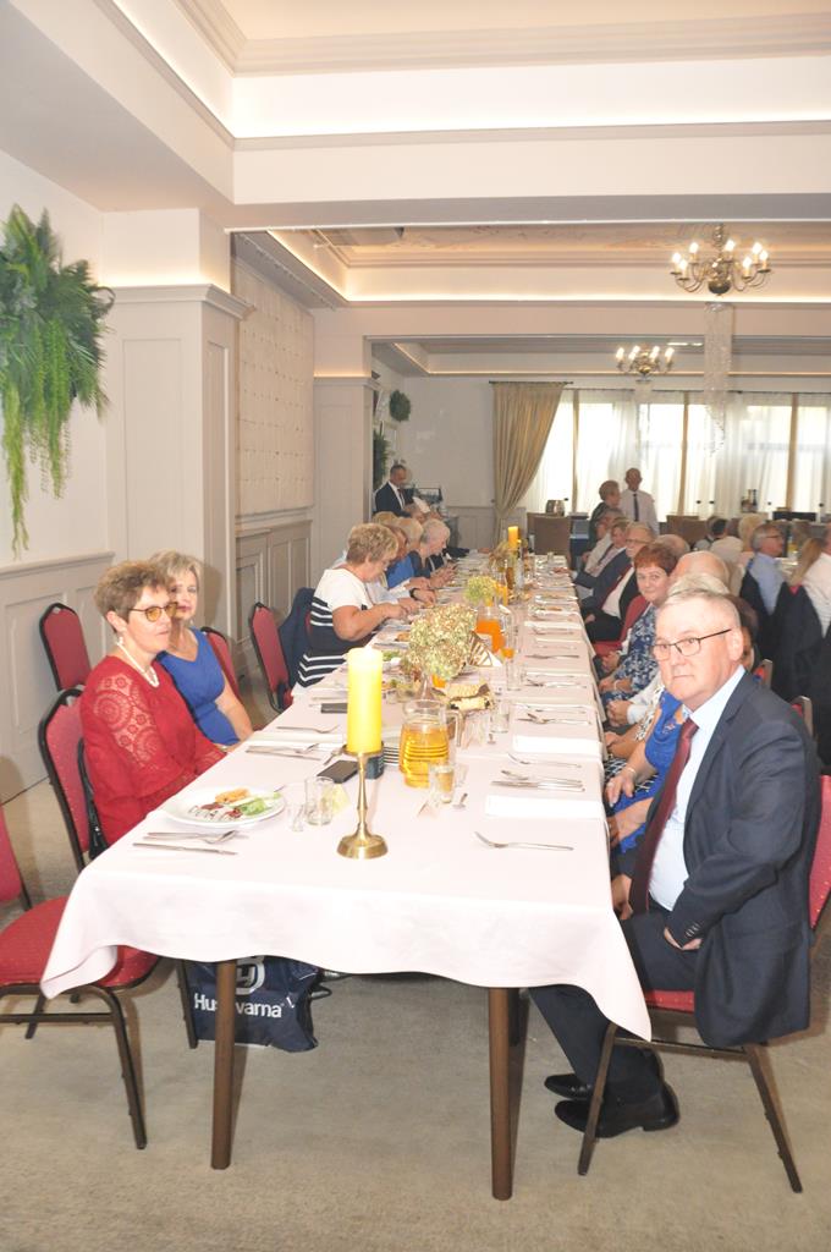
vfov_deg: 67.4
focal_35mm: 27
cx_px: 416
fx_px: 937
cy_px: 626
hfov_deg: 47.8
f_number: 4
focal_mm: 18
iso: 2800
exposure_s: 1/60
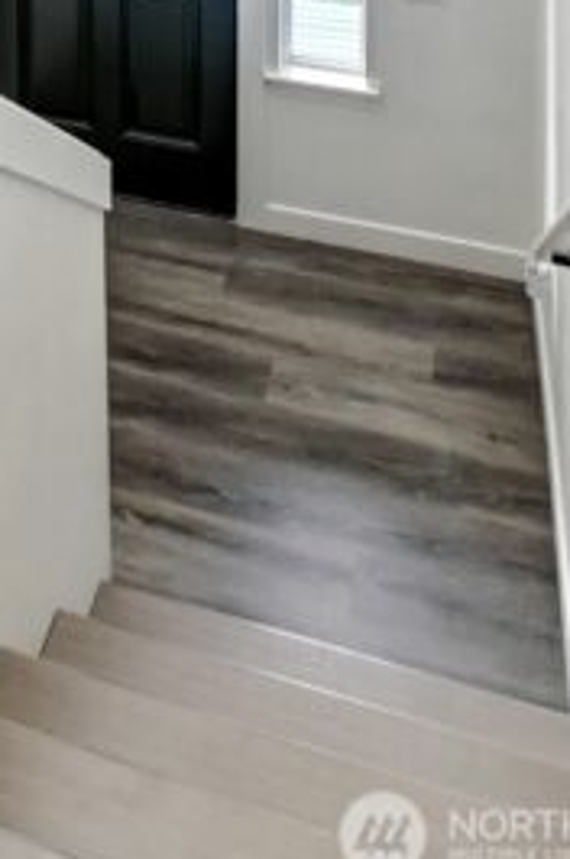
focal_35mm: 34
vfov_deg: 43.8
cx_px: 104
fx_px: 810
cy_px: -75
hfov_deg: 37.2
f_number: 11
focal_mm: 10
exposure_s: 1/8
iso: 3200
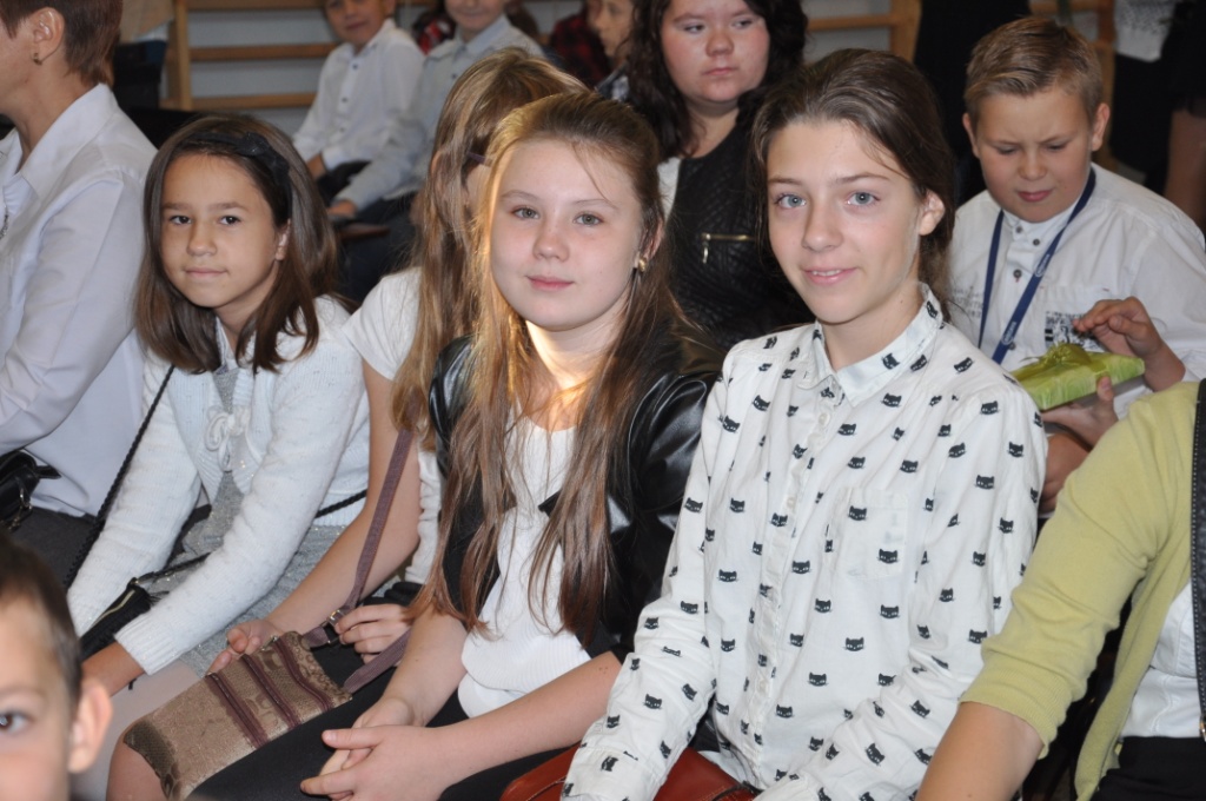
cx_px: 603
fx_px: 3312
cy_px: 400
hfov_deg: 20.6
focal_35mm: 99
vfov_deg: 13.8
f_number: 5.3
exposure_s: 1/60
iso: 400
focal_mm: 66
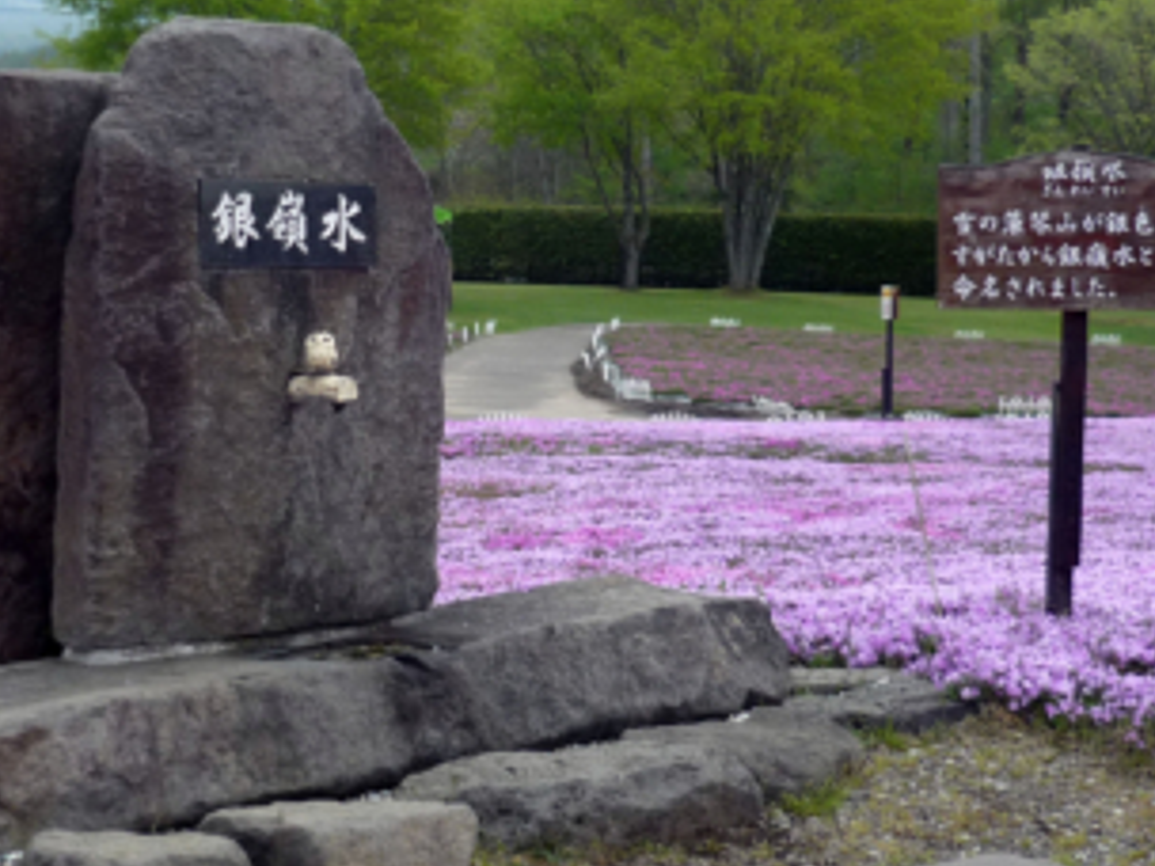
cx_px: 448
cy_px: 338
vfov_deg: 18.2
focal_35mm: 81
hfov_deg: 24.1
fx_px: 2703
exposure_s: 1/200
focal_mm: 6.8
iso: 100
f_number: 3
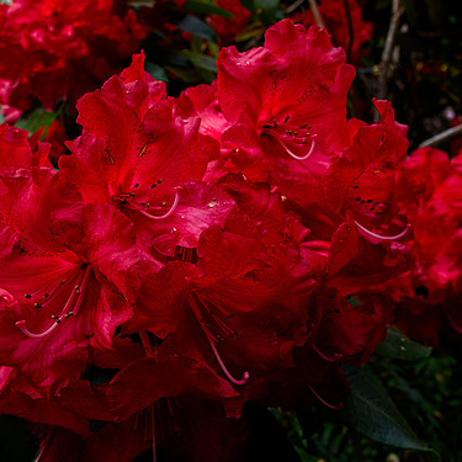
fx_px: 951
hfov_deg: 27.3
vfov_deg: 27.2
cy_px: 170
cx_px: 194
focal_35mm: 63
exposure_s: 1/125
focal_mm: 28
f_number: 10
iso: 200
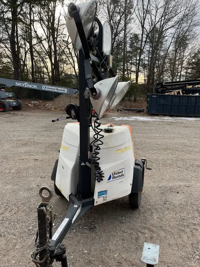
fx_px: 200
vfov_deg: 67.3
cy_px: 134
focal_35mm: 26
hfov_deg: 53.1
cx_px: 100
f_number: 1.6
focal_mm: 5.1
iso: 50
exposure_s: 1/751
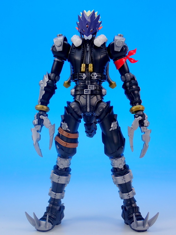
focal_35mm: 58
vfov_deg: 33.2
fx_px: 393
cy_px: 118
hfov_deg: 25.2
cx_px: 88
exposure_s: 1/10
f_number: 5
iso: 100
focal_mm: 10.35
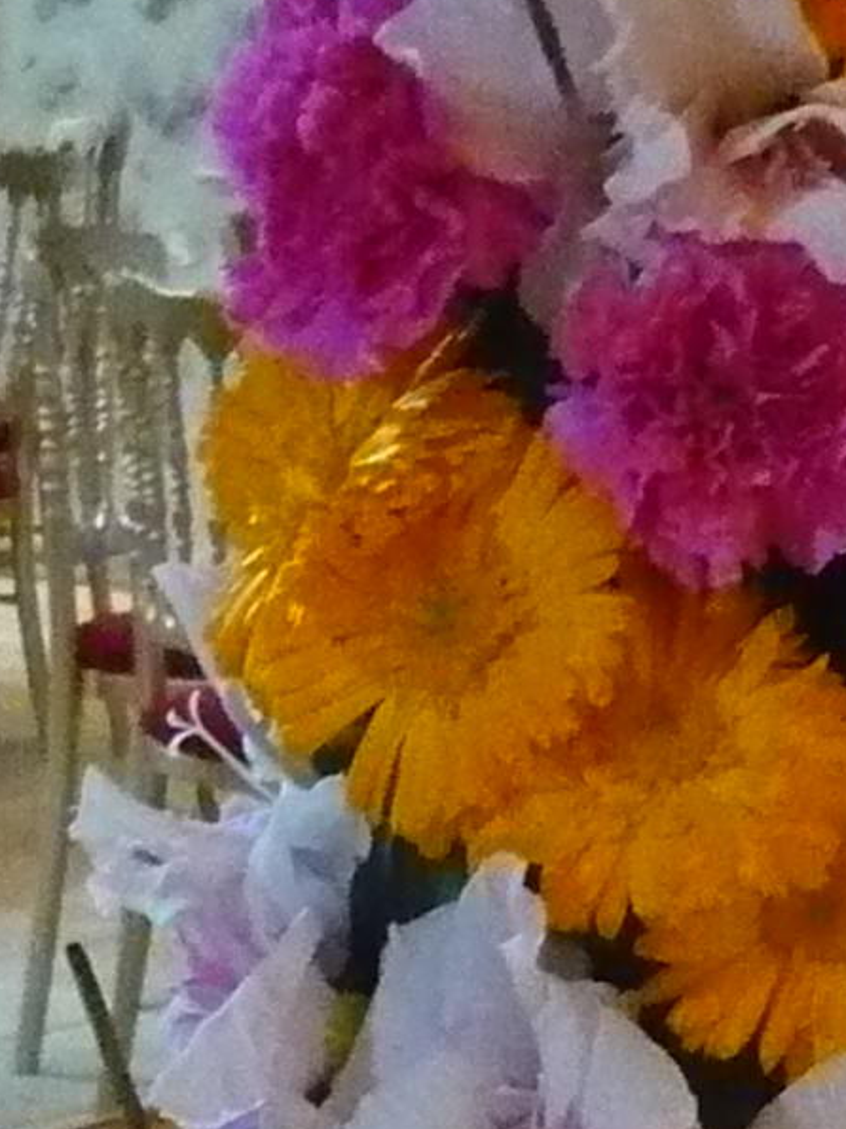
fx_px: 5900
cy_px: 989
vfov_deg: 10.9
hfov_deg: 8.2
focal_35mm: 181
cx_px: 491
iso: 800
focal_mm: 5.5
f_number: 2.8
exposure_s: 1/20
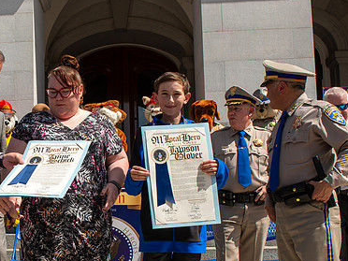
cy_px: 194
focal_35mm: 53
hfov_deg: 35.0
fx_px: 533
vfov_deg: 27.2
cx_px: 67
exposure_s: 1/320
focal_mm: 24
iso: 100
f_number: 8
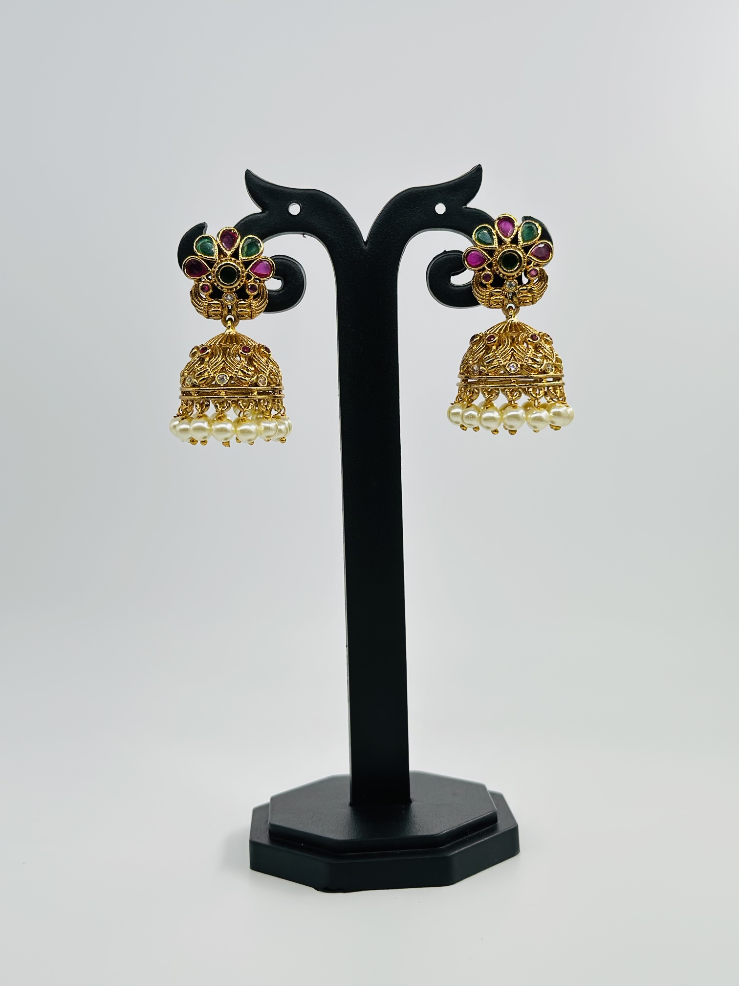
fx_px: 1366
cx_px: 370
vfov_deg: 39.7
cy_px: 493
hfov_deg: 30.3
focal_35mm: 48
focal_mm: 6.86
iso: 80
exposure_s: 1/1541
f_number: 1.78
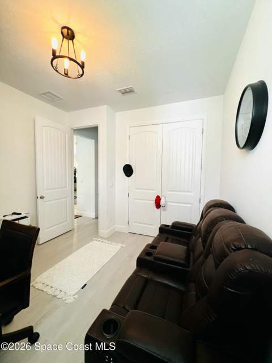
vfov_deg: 106.2
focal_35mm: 13
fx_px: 136
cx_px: 136
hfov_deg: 89.9
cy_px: 182
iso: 160
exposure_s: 1/60
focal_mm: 1.57
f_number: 1.8
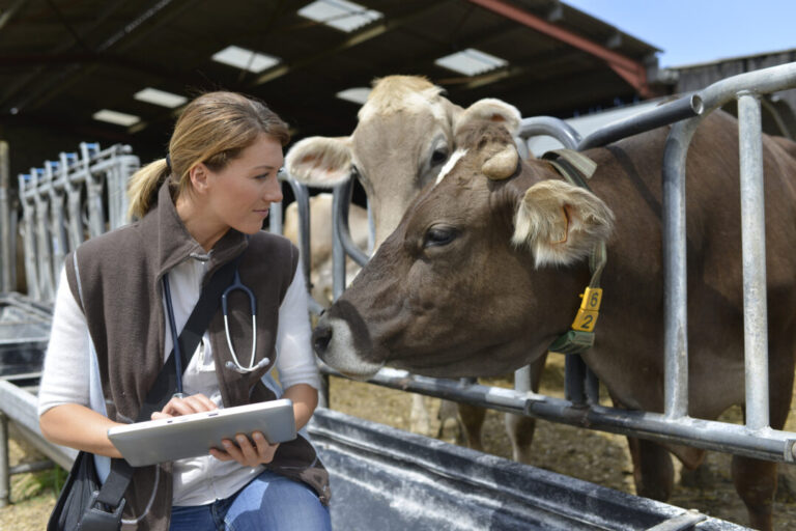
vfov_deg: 37.9
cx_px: 398
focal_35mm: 35
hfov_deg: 54.4
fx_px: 774
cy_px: 266
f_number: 3.5
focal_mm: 35
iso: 100
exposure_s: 1/1000
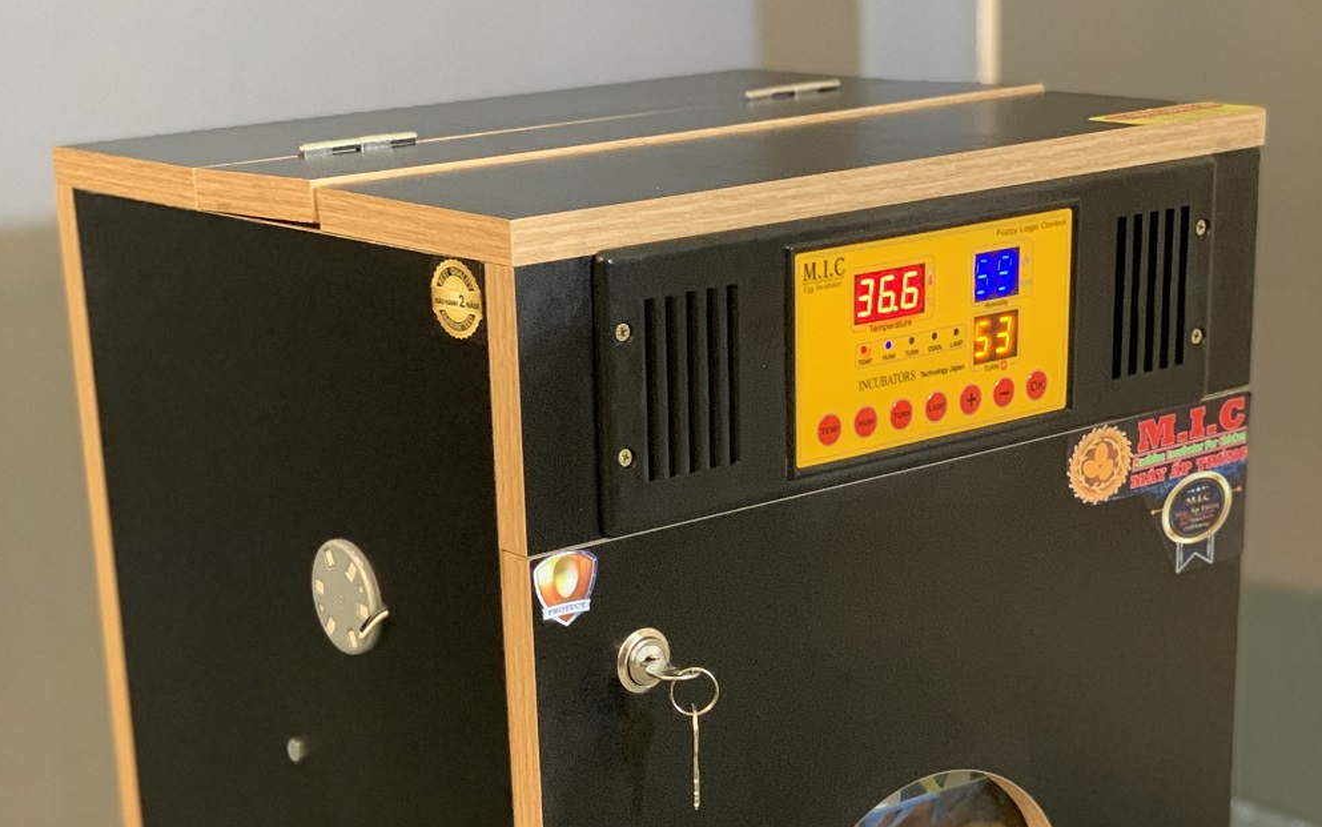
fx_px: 2667
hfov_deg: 27.8
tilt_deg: -17.7
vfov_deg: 17.4
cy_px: 736
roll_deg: +1.8
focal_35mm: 74
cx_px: 658
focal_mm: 6
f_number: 2.4
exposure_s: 1/28
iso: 500
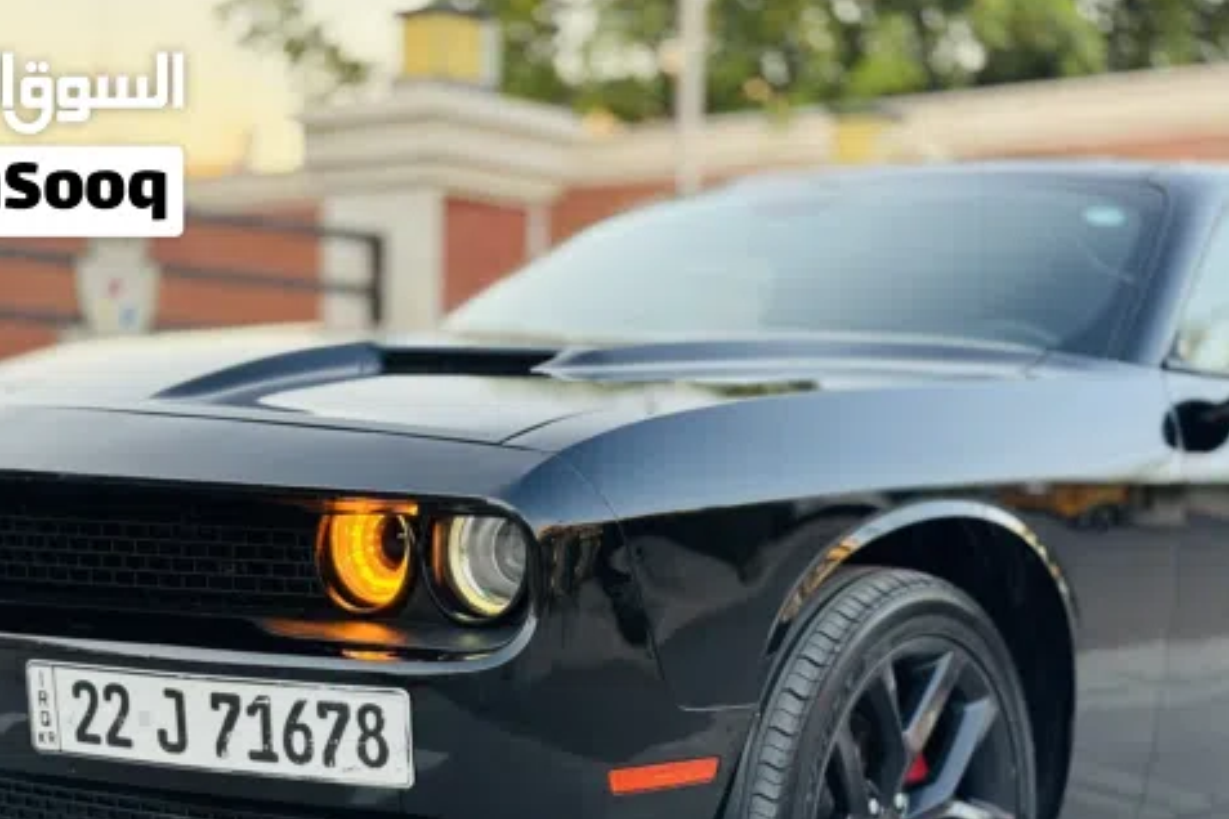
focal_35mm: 67
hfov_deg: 30.1
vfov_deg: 20.2
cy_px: 608
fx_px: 2287
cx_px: 572
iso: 64
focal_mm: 6.76
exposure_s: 1/175
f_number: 1.78
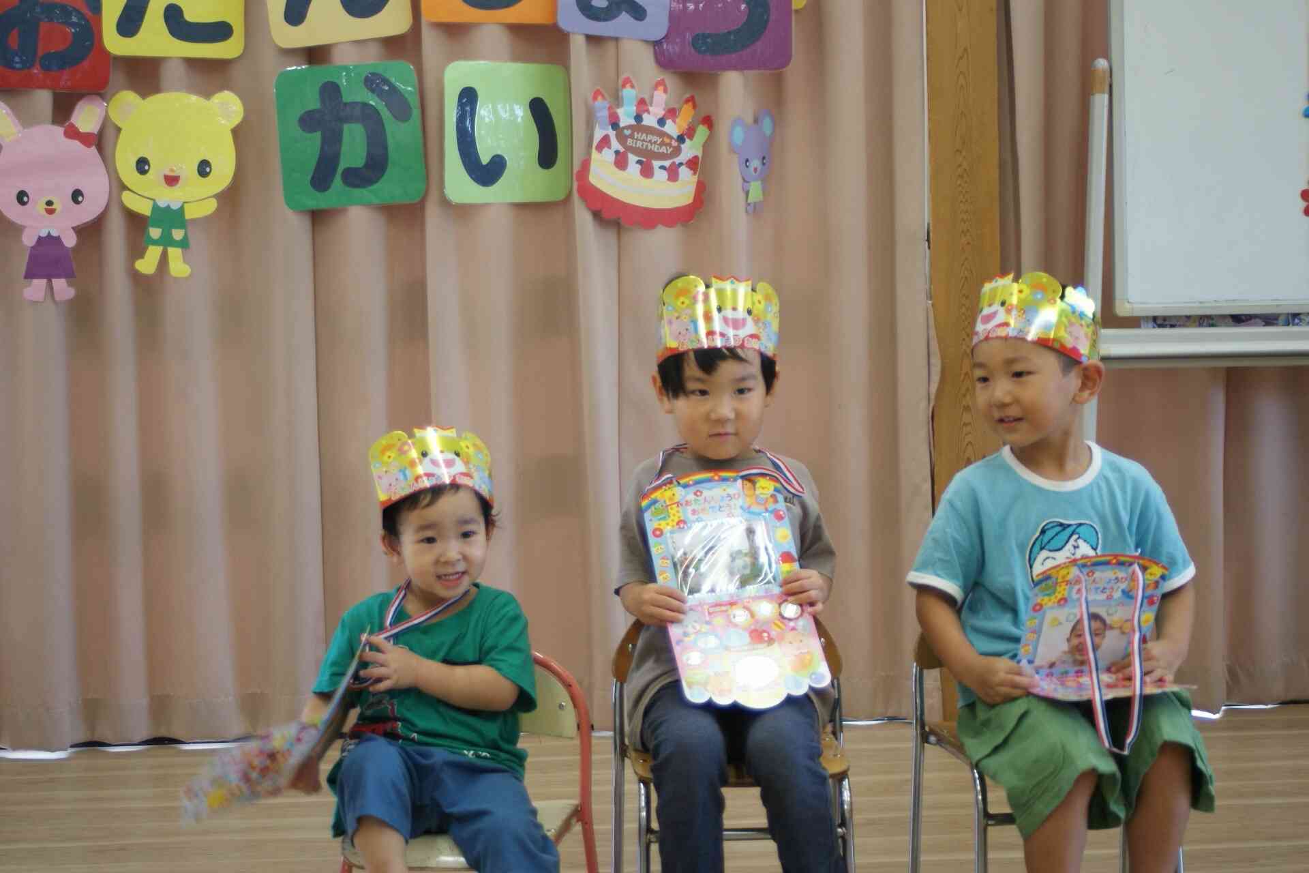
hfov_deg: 37.9
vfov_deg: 25.8
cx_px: 654
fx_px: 1909
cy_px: 436
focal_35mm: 52
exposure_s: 1/60
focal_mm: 35
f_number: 4
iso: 400
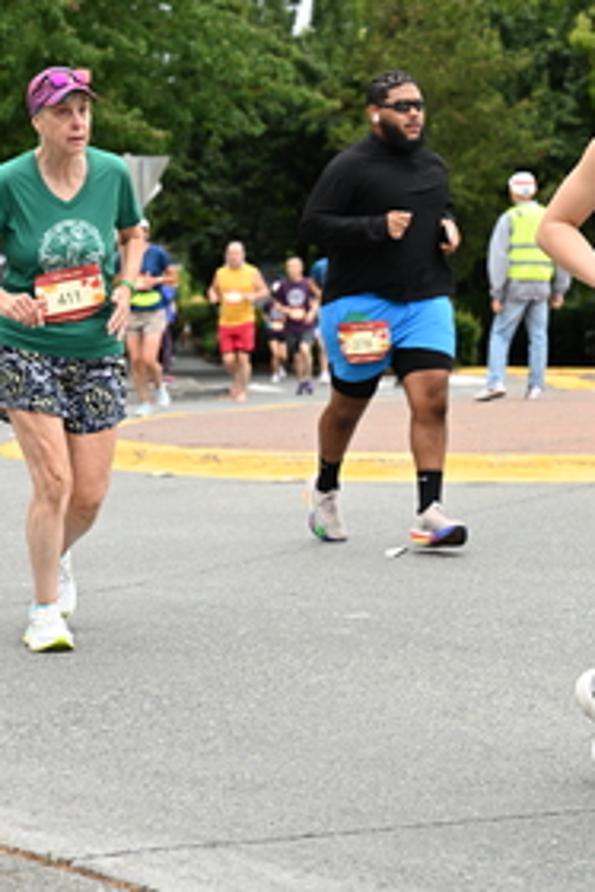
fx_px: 2773
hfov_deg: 12.2
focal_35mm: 112
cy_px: 293
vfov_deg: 18.2
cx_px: 231
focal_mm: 57
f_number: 4
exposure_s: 1/800
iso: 1600
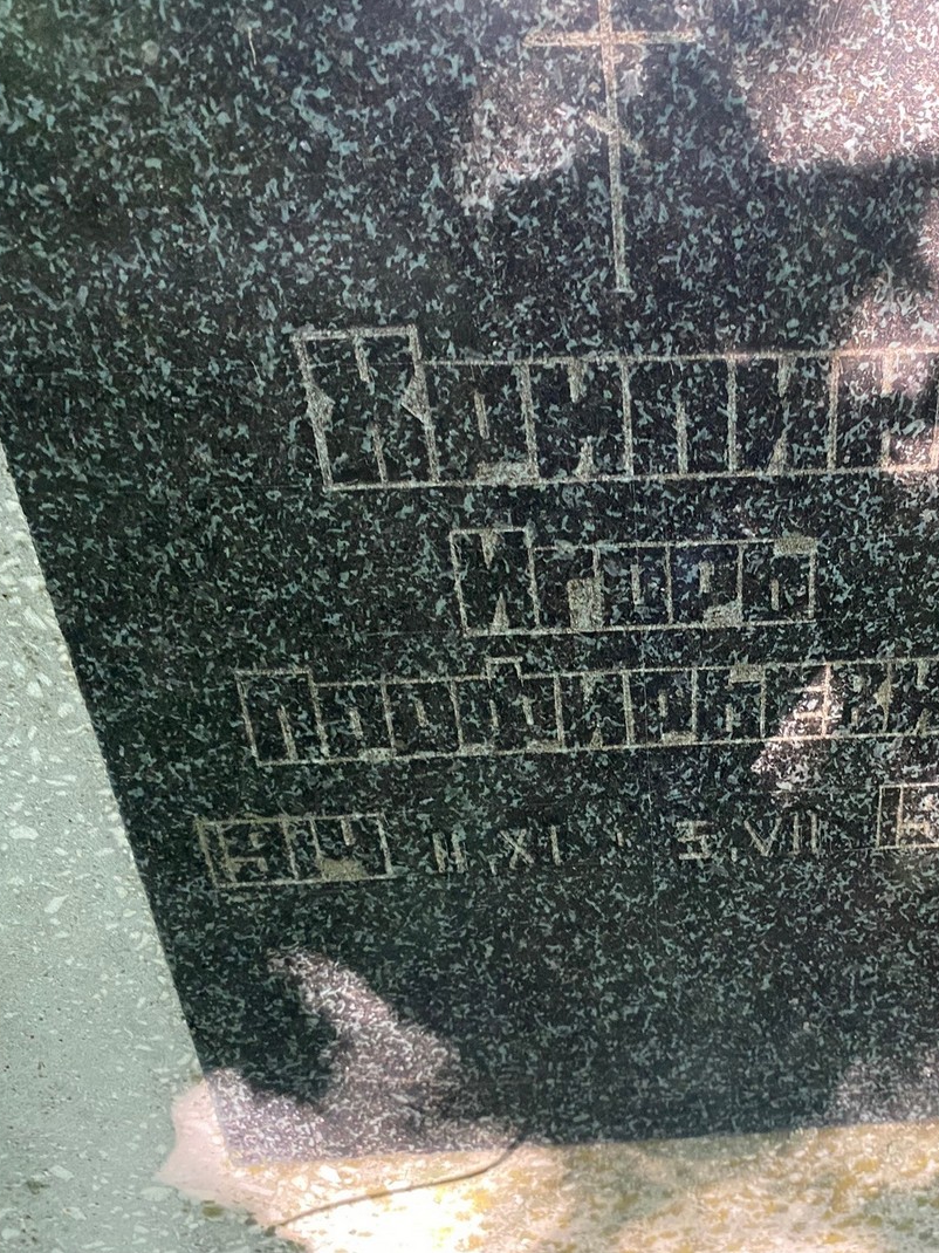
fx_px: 1266
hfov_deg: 38.9
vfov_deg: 52.6
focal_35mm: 35
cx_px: 769
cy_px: 623
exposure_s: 1/60
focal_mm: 4.25
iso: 200
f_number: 1.8
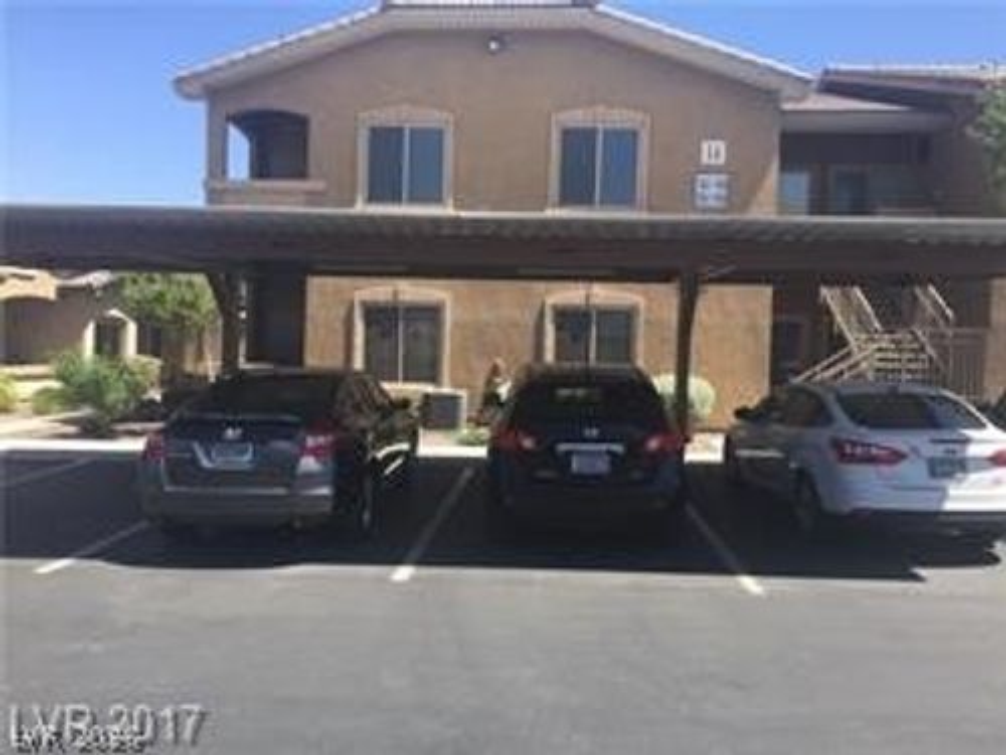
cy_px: 378
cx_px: 503
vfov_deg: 48.2
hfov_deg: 61.7
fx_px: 843
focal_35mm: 29
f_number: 2.2
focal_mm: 4.15
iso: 32
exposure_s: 1/760
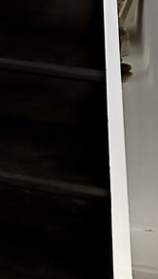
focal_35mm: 91
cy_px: -148
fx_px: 676
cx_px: -174
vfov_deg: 20.0
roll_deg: -0.9
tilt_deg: -6.5
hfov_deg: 11.7
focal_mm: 6.86
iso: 1000
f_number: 1.78
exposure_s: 1/40
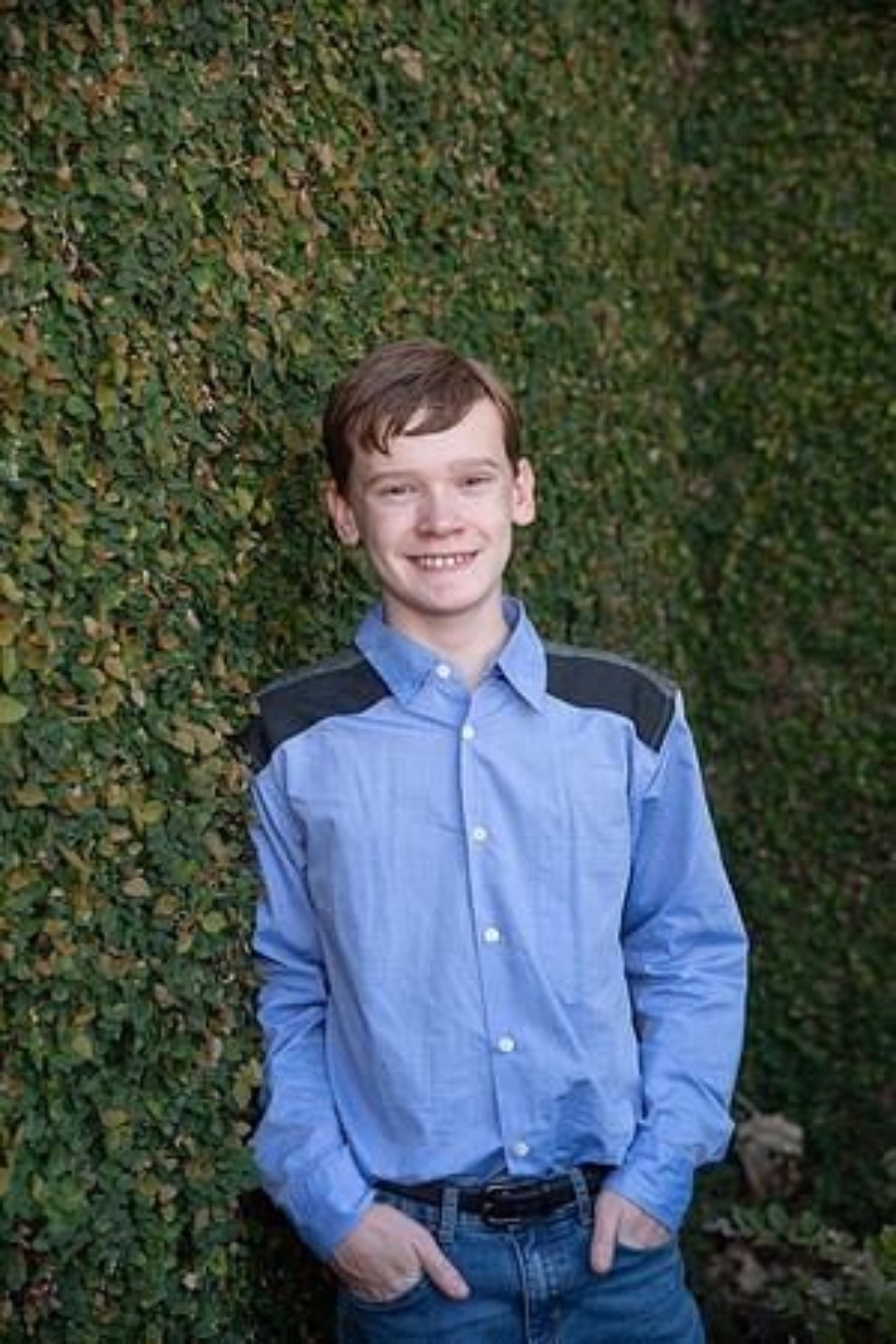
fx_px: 3210
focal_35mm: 86
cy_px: 672
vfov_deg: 23.6
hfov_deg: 15.9
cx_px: 448
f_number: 5
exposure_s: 1/250
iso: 640
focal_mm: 86
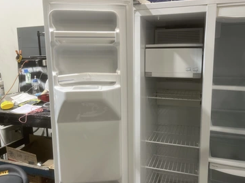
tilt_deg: -7.8
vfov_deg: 48.2
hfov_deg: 61.5
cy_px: 91
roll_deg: +2.1
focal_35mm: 29
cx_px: 135
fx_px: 205
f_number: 1.6
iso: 80
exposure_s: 1/60
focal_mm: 5.1
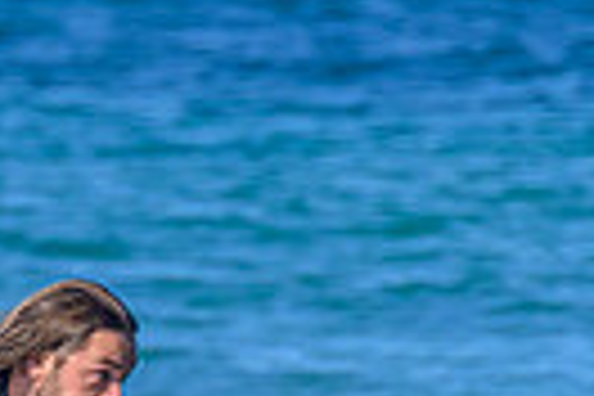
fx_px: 56013
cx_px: 99
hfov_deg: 0.6
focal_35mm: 3395
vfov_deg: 0.4
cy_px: 431
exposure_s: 1/1600
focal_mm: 560
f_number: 8
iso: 560
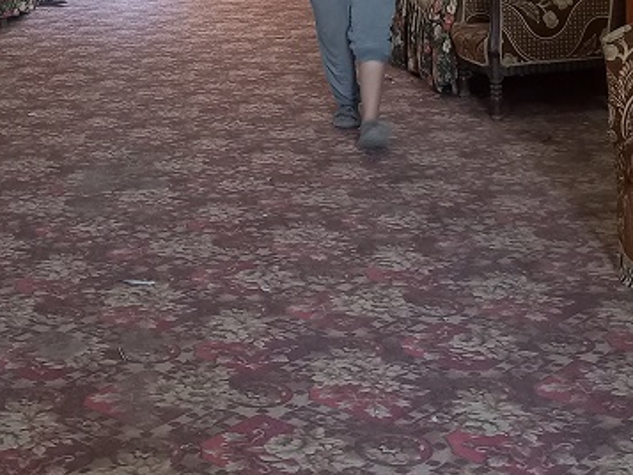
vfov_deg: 19.9
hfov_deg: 27.6
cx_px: 213
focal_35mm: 70
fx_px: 1280
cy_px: -76
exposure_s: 1/33.3
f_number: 1.8
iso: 400
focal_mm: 4.65
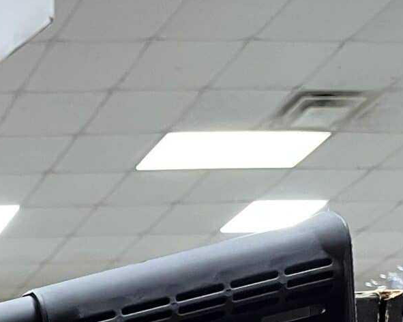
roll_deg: +1.2
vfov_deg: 12.3
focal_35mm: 110
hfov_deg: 14.4
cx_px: -412
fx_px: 1311
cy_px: 653
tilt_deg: -8.7
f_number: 1.6
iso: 250
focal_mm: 5.1
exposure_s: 1/60
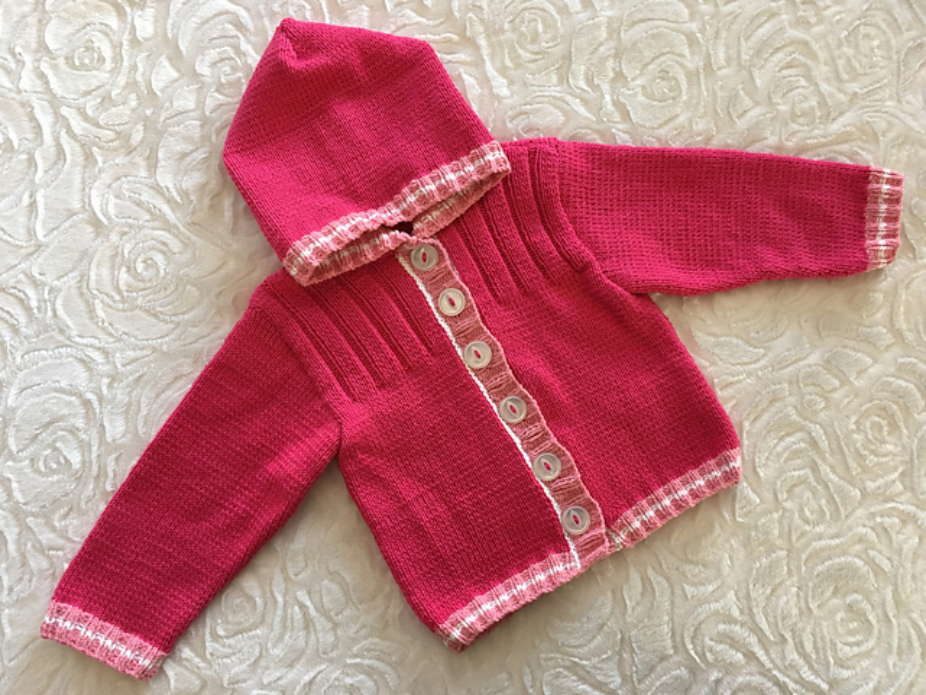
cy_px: 348
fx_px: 776
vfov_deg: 48.2
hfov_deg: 61.7
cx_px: 463
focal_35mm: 29
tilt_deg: -83.1
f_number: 2.2
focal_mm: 4.15
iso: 100
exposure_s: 1/30
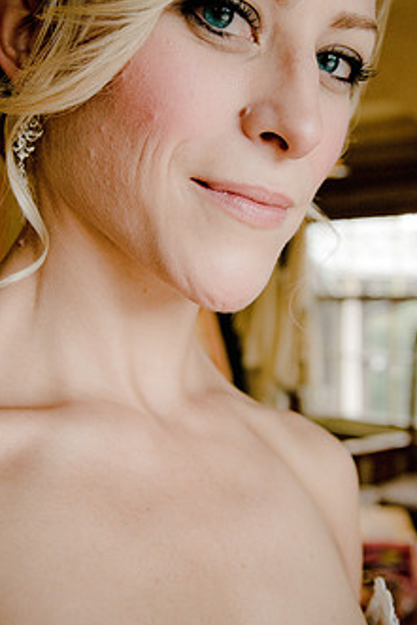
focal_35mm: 49
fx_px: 850
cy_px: 270
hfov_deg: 27.5
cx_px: 241
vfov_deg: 40.2
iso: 400
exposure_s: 1/60
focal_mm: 24
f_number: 3.5
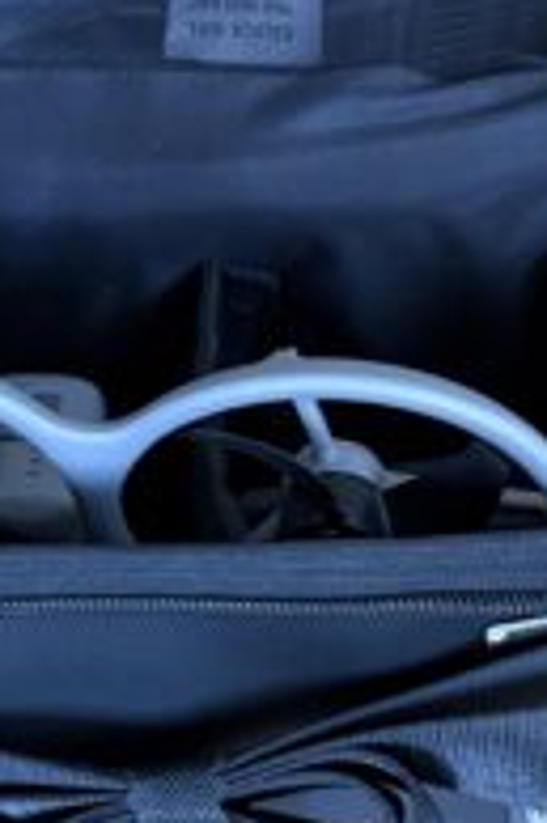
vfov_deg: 23.5
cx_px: 184
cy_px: 573
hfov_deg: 15.8
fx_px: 1963
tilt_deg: -51.6
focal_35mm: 86
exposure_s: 1/60
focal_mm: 6.76
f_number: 1.78
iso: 800
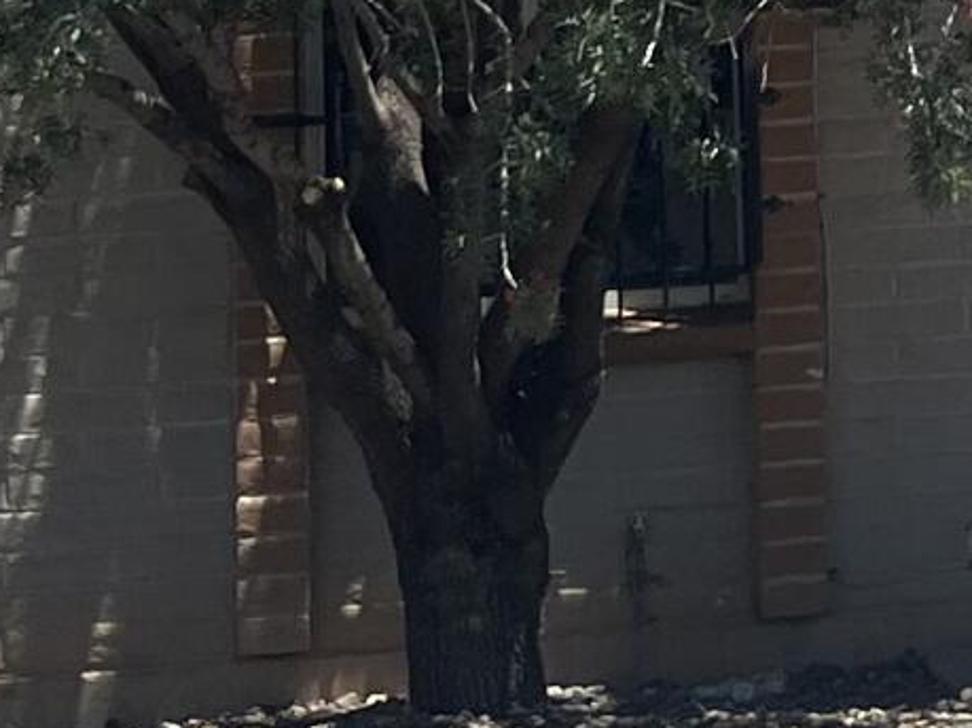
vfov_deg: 8.3
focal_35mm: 170
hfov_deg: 11.3
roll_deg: +3.4
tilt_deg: +10.7
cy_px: -675
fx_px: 4772
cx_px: 1353
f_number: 1.6
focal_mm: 5.1
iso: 50
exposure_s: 1/3215
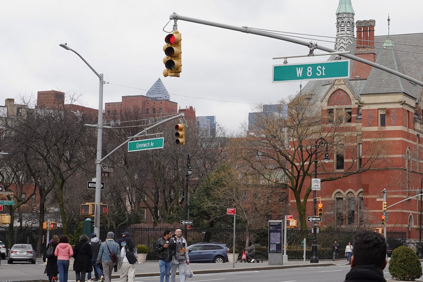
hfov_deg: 25.3
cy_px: 116
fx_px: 905
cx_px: 403
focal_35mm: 77
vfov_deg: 17.7
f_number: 13
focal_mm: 40
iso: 250
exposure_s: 1/100
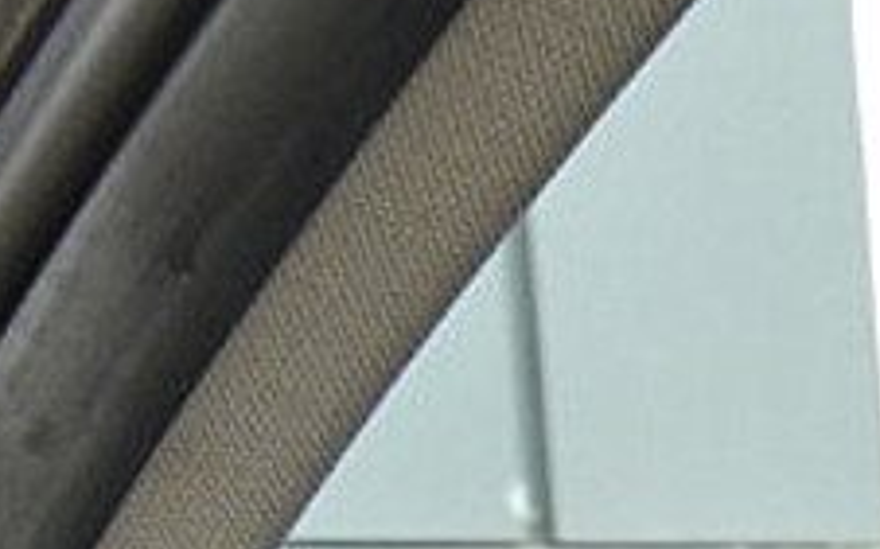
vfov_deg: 6.6
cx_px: 2698
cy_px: 1312
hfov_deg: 8.9
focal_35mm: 189
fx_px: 4531
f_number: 7.1
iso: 800
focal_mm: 20
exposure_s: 1/60
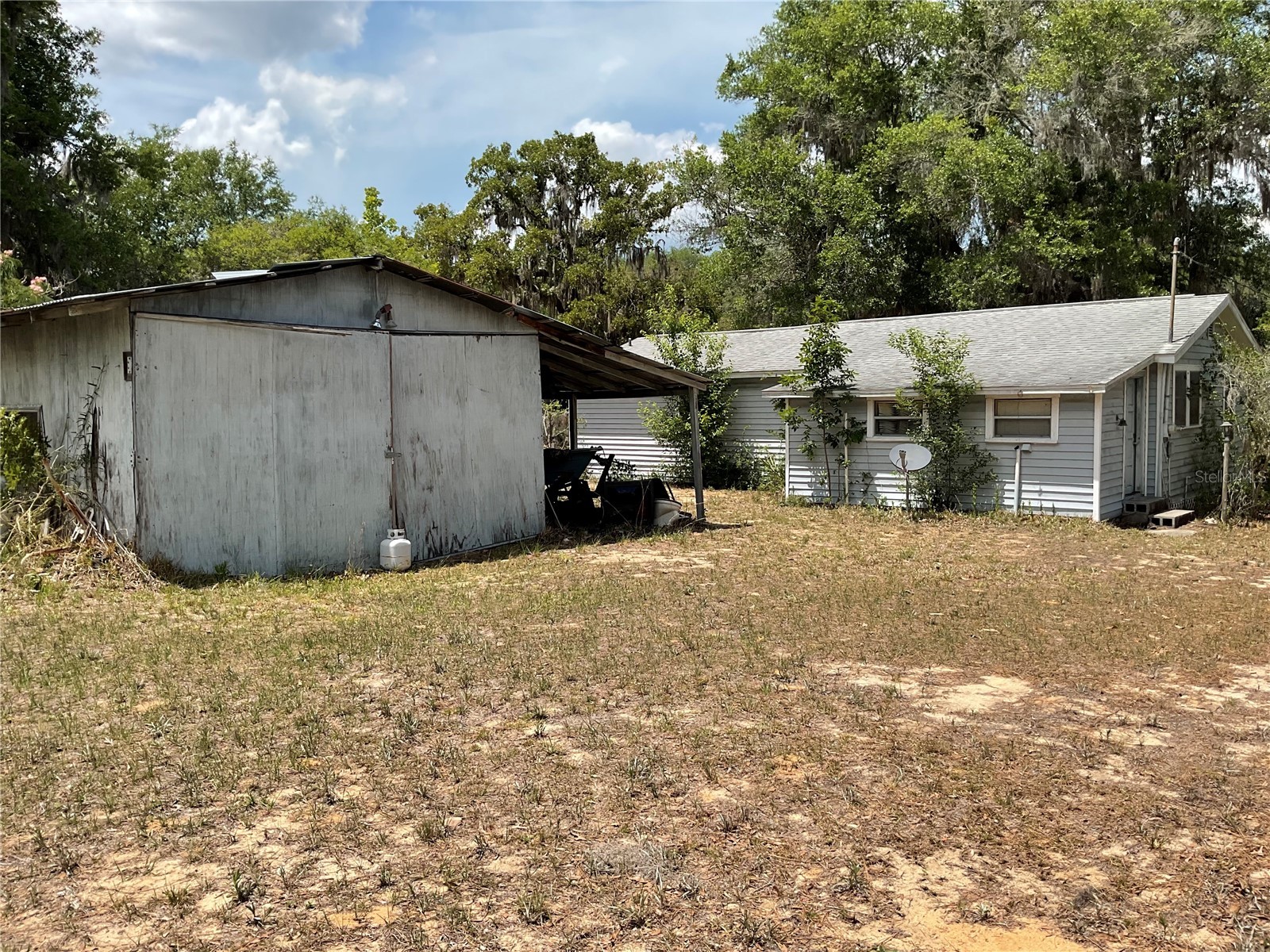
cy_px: 476
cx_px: 635
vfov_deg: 48.2
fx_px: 1064
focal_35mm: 29
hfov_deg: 61.7
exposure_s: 1/1675
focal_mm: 3
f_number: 1.8
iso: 16
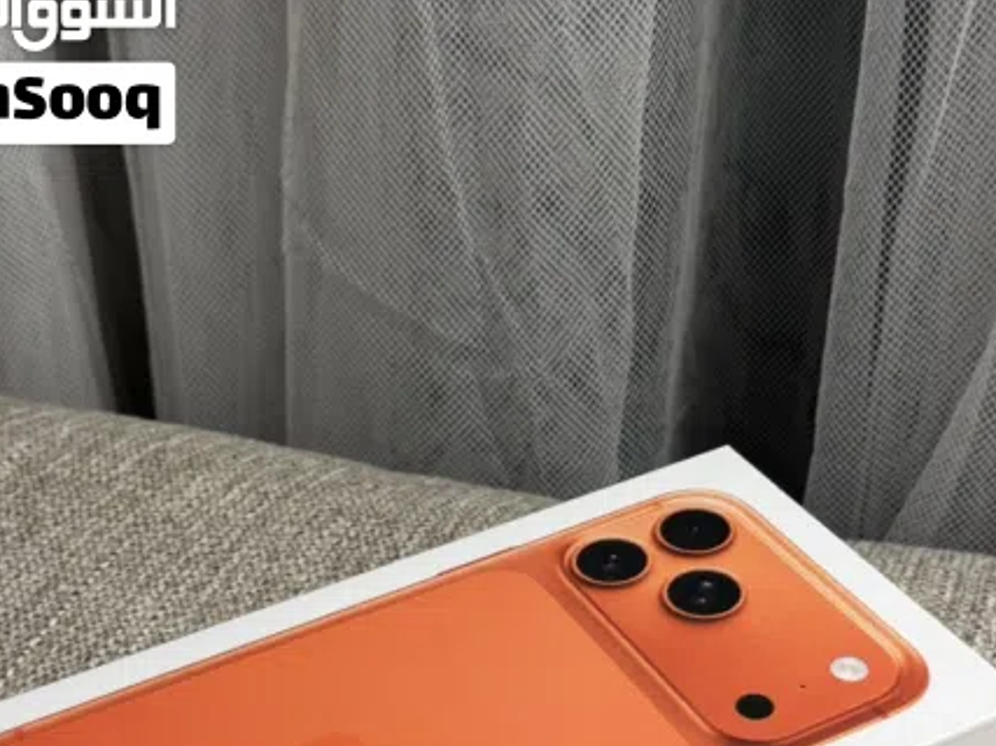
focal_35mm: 36
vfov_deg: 39.3
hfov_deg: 51.3
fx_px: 1036
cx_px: 527
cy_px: 480
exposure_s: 1/100
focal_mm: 6.76
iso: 125
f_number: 1.78
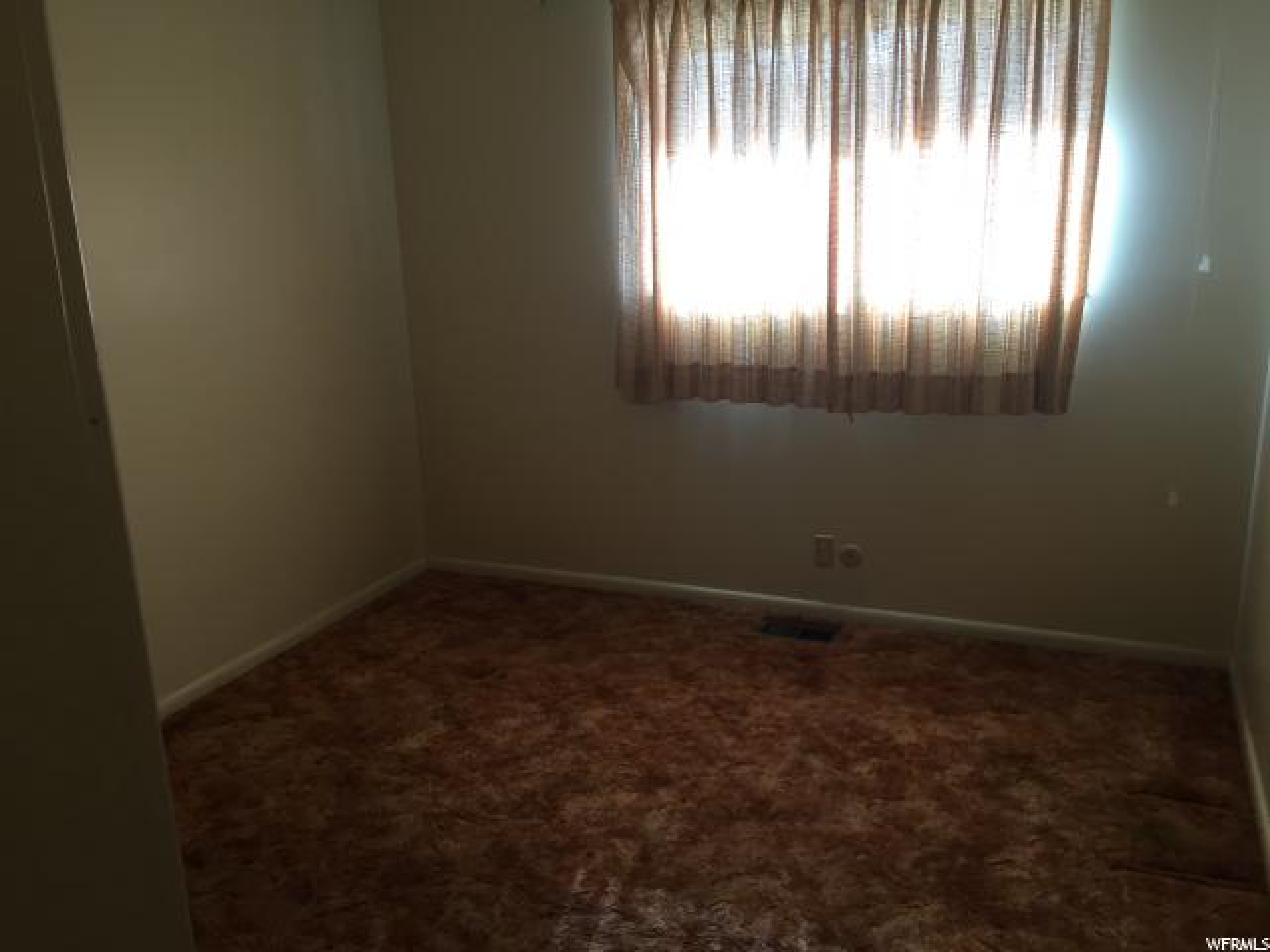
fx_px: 1064
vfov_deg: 48.2
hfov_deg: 61.7
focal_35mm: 29
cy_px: 476
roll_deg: +2.9
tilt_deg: -16.3
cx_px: 635
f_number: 2.2
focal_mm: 4.15
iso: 32
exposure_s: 1/30
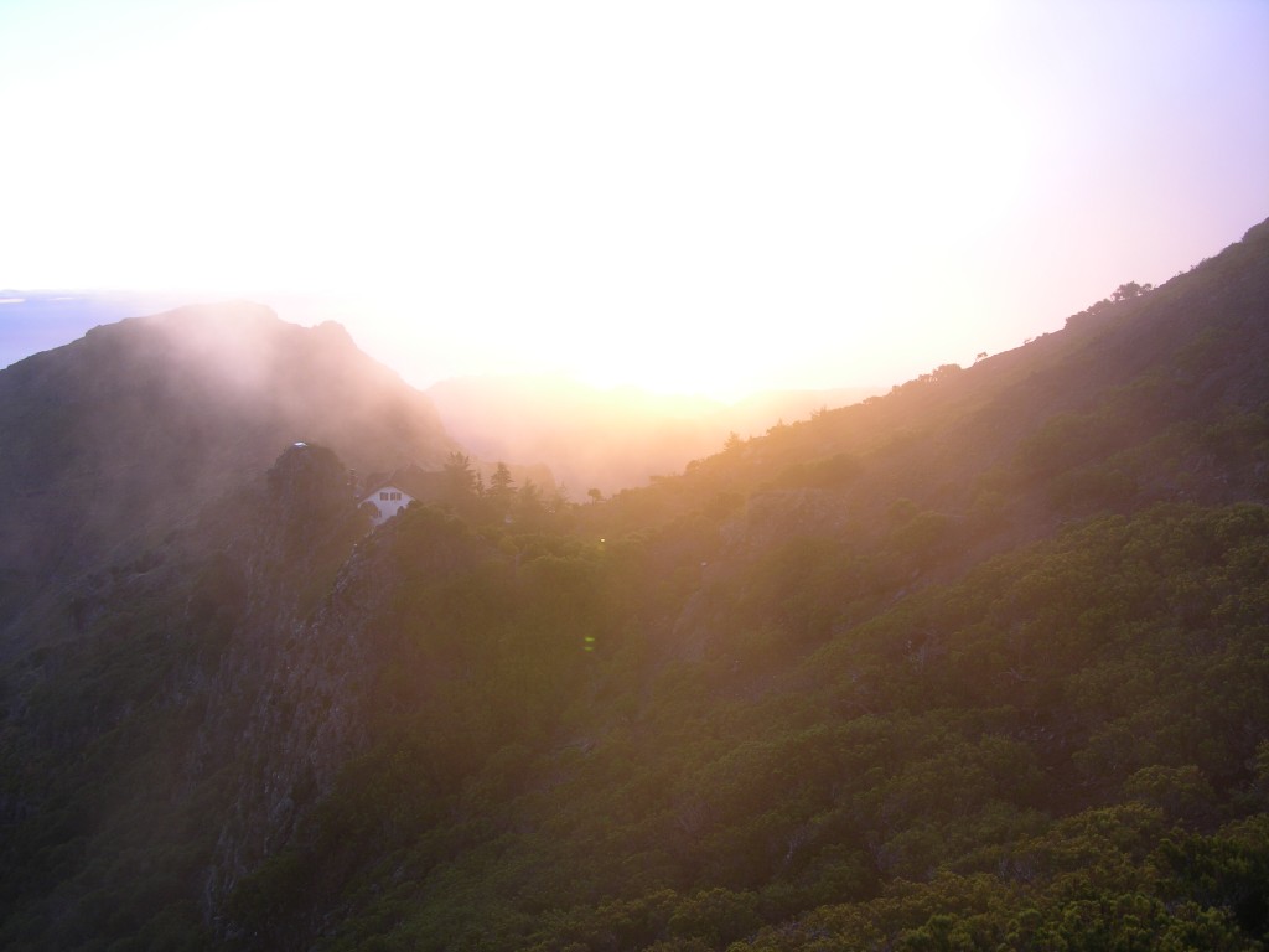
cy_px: 476
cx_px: 634
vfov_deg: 40.7
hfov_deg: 52.6
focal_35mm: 35
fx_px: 1283
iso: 50
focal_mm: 8.9
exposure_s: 1/41.7
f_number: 3.2
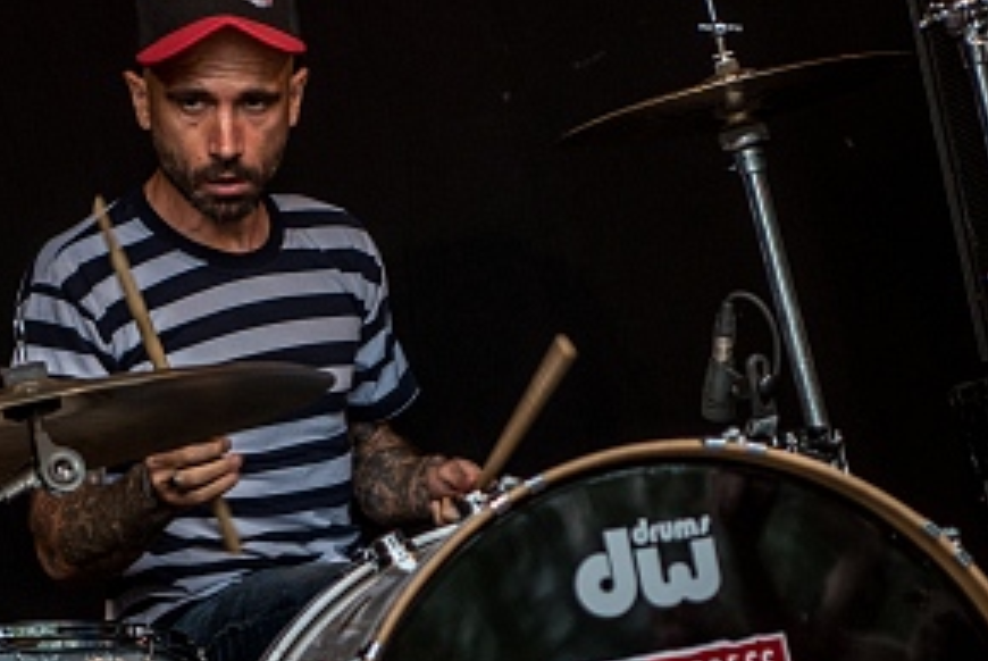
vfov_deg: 7.9
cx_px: 429
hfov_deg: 11.8
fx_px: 4780
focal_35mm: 174
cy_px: 380
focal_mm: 70
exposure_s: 1/125
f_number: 2.8
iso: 640
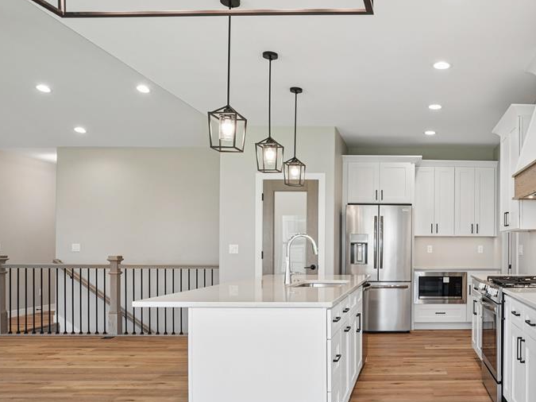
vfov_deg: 45.2
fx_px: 480
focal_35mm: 31
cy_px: 243
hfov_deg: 54.1
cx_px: 435
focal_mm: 17
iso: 400
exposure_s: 1/50
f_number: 9
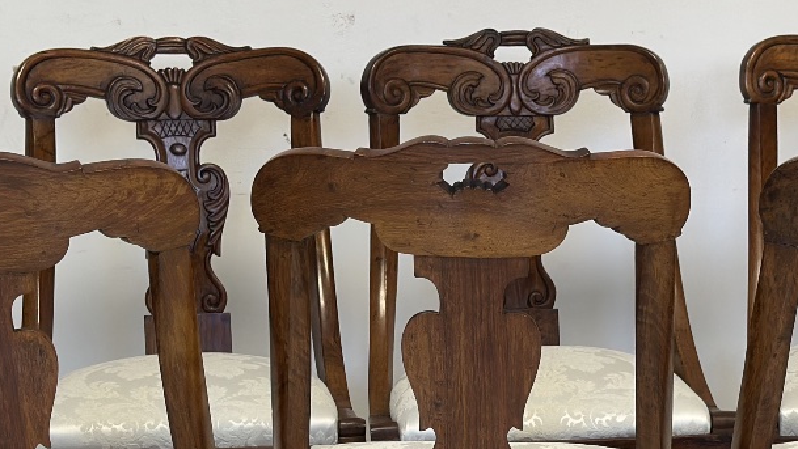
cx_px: 501
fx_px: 2180
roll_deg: +0.6
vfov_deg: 11.6
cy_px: 504
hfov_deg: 20.7
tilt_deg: -17.9
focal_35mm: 103
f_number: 1.78
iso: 80
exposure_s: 1/50
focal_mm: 6.86
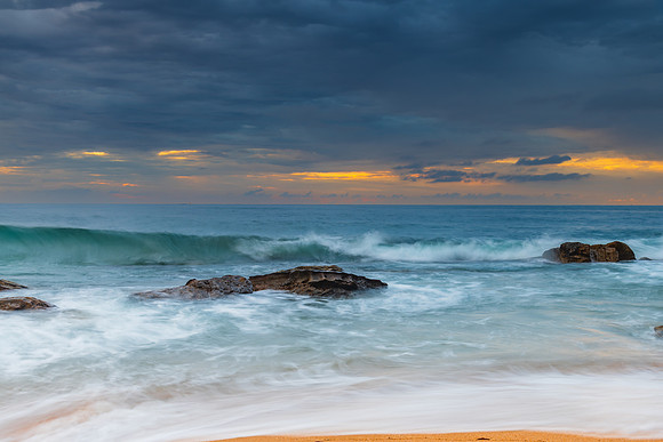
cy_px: 221
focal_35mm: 46
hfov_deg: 42.3
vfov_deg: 29.0
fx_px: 856
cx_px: 332
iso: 31
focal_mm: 46
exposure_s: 1/1.25
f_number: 9
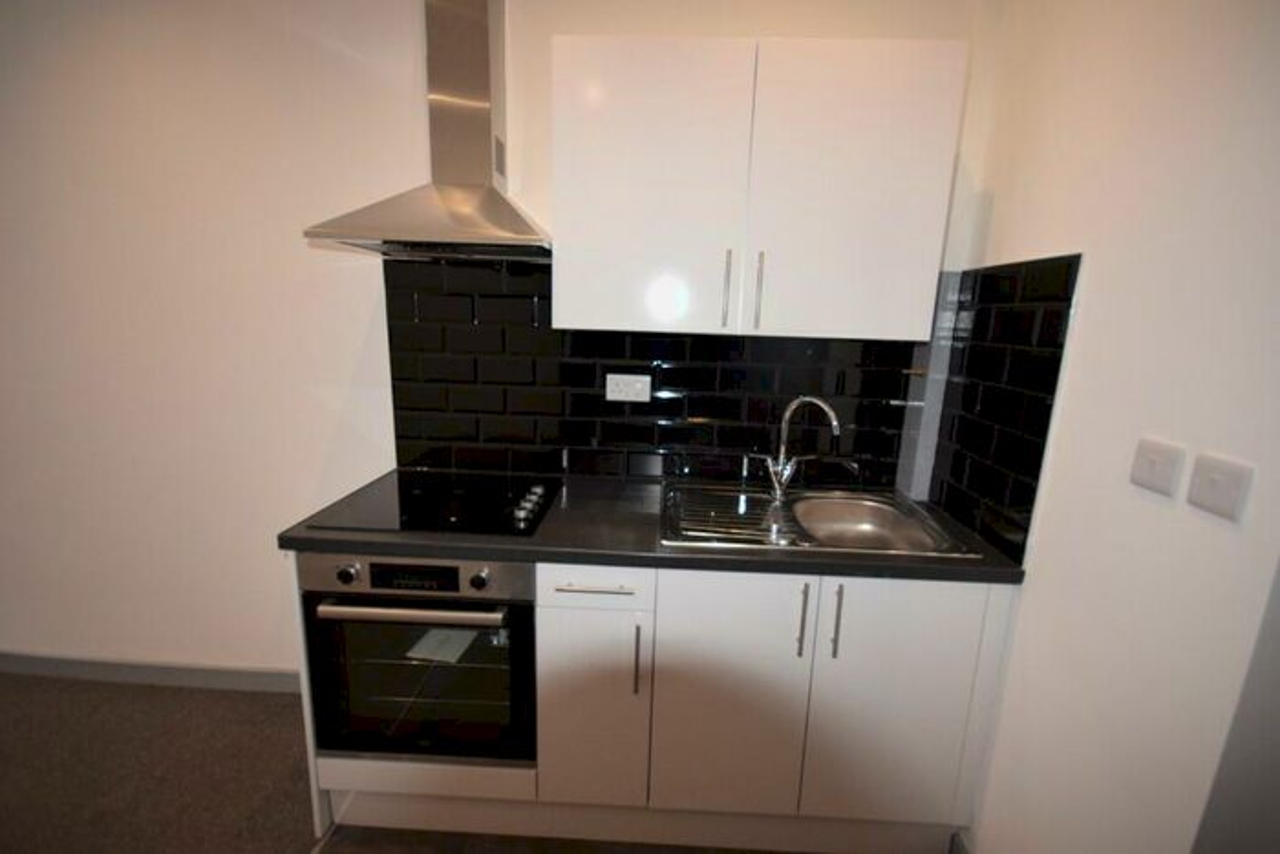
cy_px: 427
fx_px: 1067
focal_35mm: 30
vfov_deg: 43.6
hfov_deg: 61.9
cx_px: 640
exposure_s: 1/100
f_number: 5.6
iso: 800
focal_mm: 20
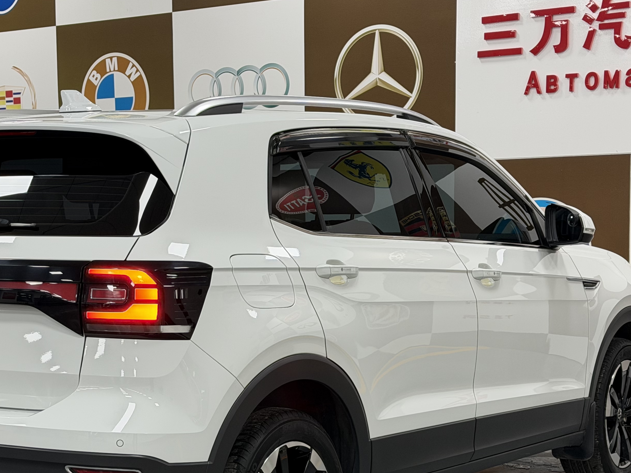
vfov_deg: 18.6
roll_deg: +1.1
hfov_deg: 24.6
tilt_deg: -5.6
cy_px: 349
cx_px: 215
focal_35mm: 79
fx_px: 1440
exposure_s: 1/50
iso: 125
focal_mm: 6.76
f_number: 1.78
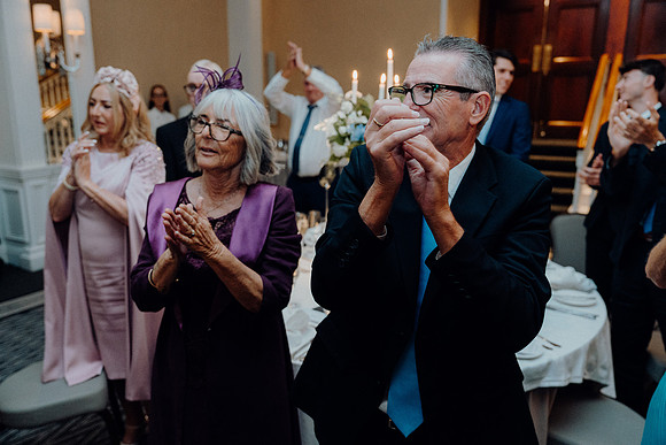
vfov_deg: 43.6
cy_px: 222
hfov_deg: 61.9
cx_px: 333
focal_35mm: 30
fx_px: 555
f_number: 3.5
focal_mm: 30
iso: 2500
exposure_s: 1/160
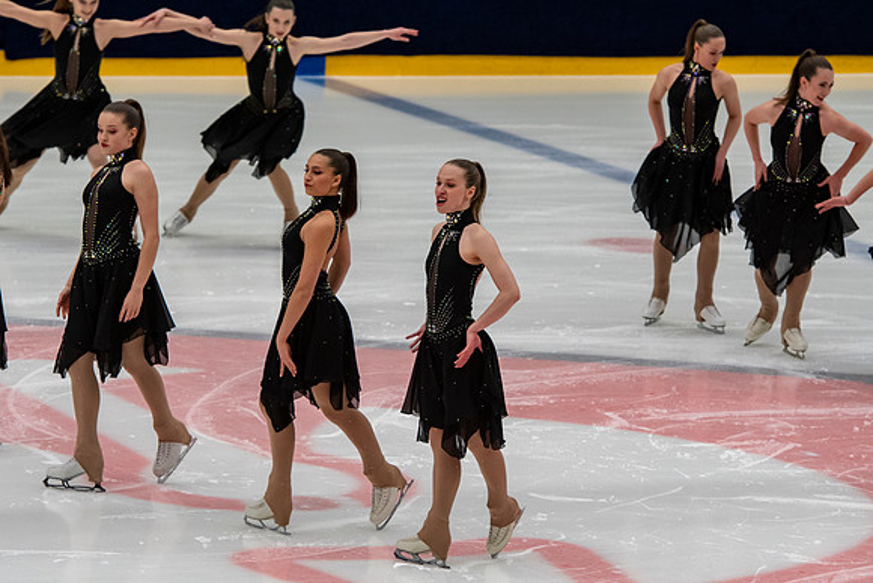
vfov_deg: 5.7
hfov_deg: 8.6
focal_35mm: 240
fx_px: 5821
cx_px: 436
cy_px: 292
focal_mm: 160
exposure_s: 1/320
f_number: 5.6
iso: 1250
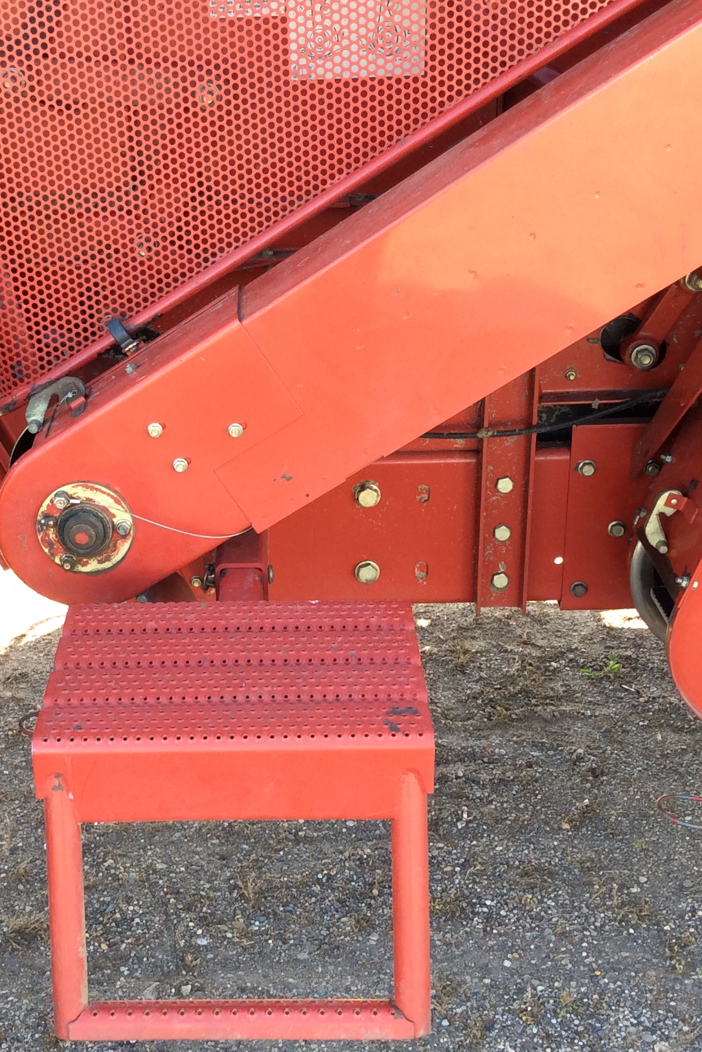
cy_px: 579
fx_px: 1549
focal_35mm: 53
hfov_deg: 25.3
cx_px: 216
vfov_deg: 37.5
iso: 32
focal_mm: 3.3
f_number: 2.4
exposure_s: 1/60
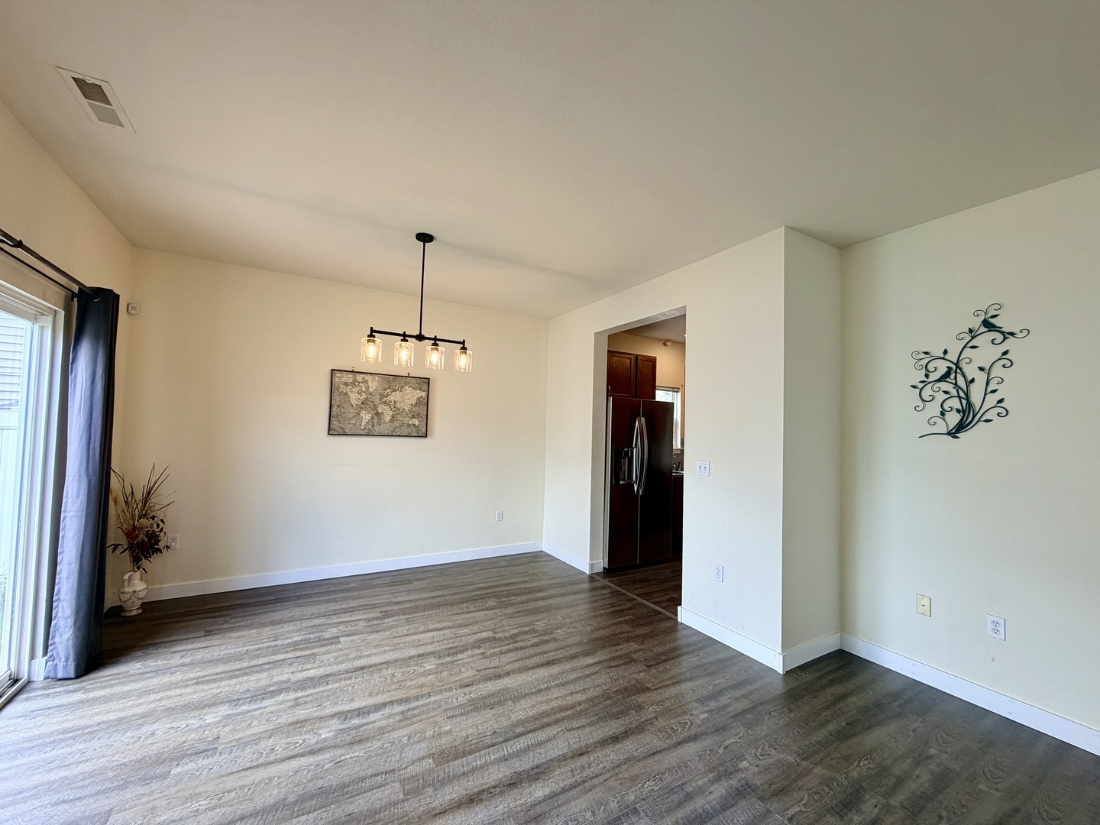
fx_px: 445
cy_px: 412
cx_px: 550
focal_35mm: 14
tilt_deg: +2.8
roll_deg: -0.8
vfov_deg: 85.7
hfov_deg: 102.1
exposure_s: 1/120
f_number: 2.2
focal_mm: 2.22
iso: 125
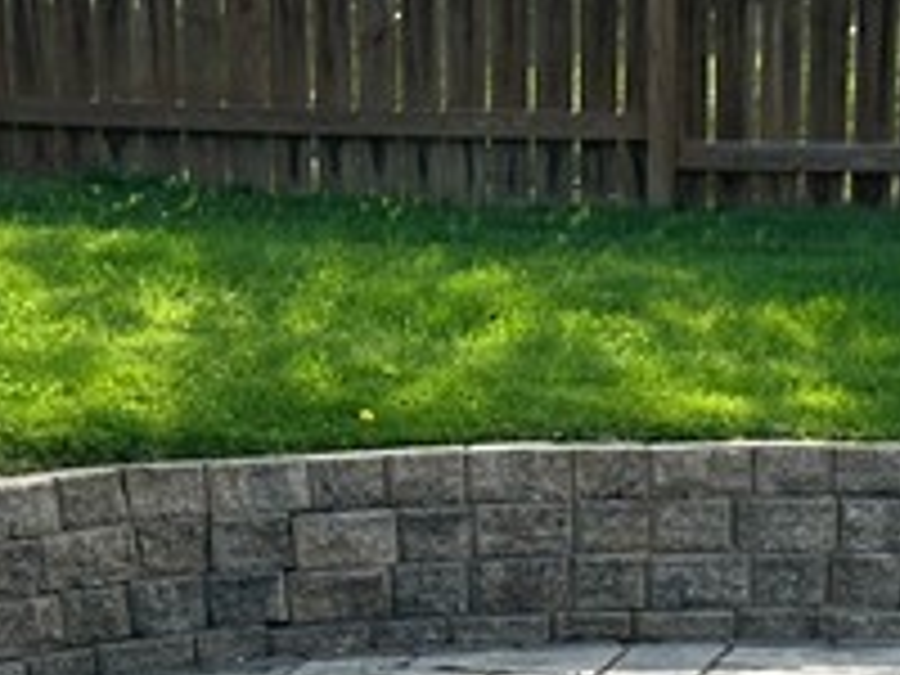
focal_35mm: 123
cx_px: 558
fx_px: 3198
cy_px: 1058
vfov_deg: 11.5
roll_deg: -0.5
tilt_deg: -16.3
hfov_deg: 16.0
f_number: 1.78
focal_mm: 6.86
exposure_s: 1/1721
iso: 80
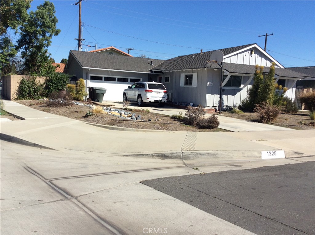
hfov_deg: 56.9
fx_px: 291
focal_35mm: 32
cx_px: 158
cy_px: 118
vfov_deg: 44.1
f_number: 2.4
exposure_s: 1/1733
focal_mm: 3.3
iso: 32
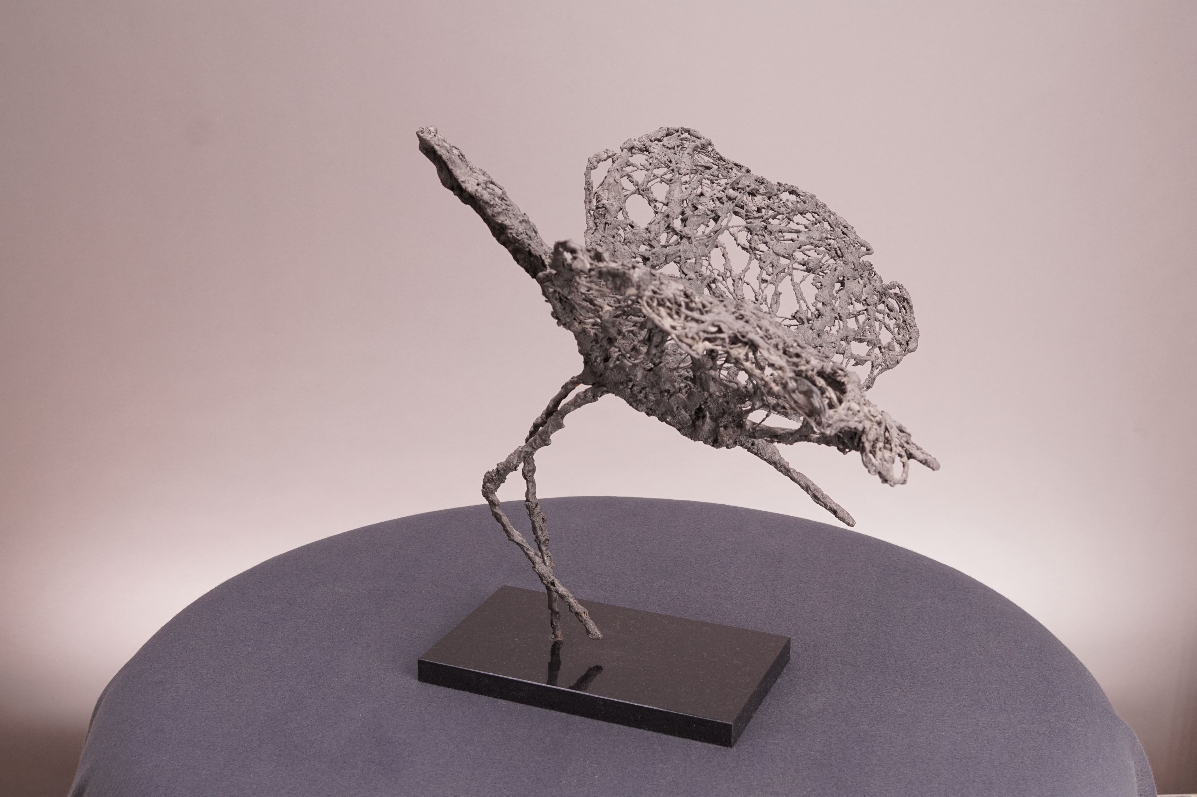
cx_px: 598
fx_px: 1495
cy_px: 398
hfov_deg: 43.6
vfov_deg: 29.8
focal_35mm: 45
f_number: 6.3
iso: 400
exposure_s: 1/40
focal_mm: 30
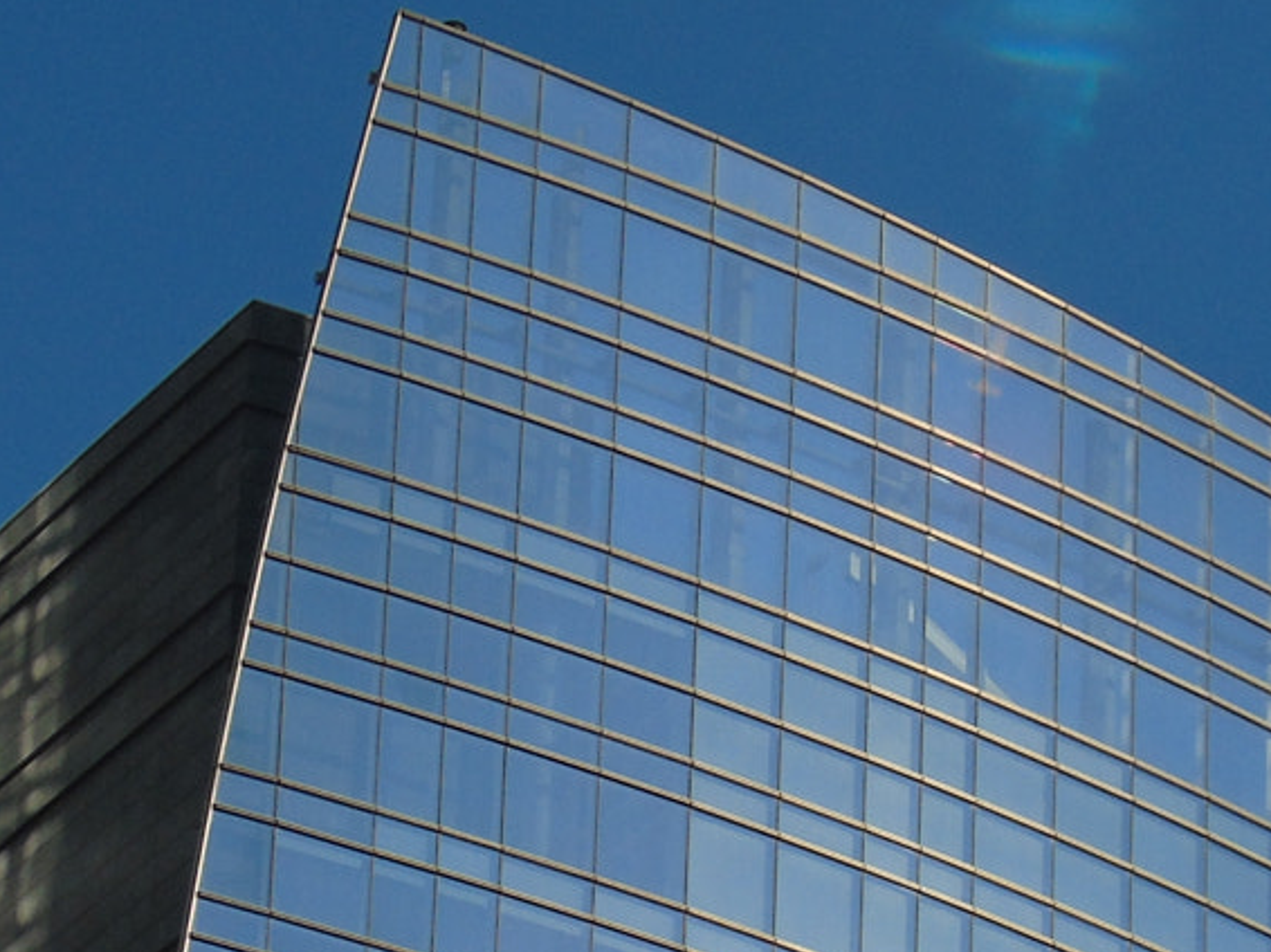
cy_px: 1291
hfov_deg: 8.5
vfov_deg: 6.3
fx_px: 8515
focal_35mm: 232
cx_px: 968
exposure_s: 1/1000
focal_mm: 15
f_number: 4.1
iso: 80
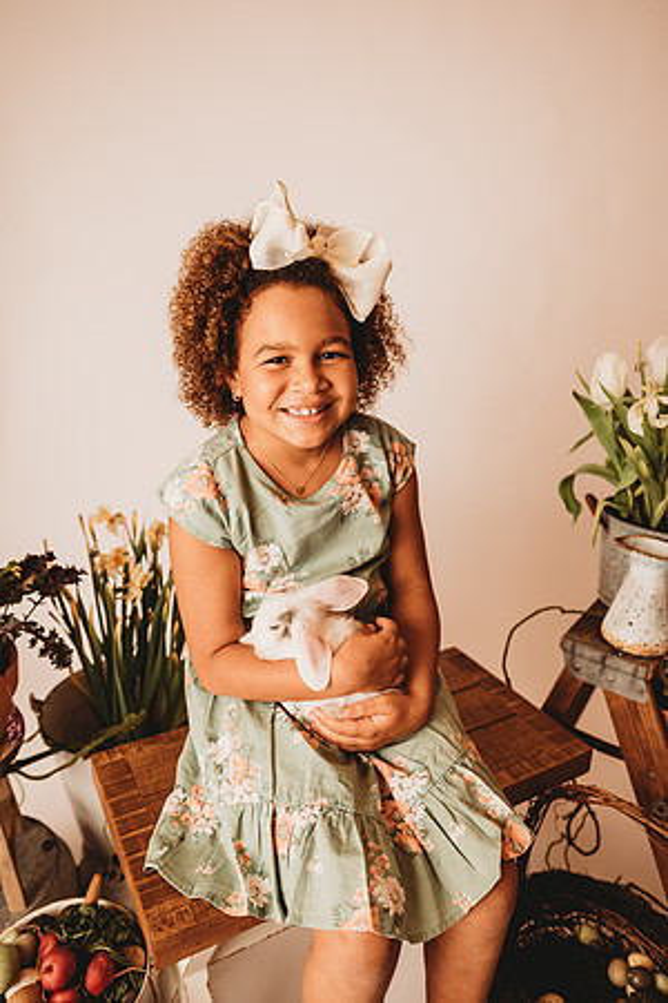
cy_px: 502
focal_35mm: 24
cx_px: 334
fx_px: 668
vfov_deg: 73.7
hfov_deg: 53.1
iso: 100
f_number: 2.5
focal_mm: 24
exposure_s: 1/160
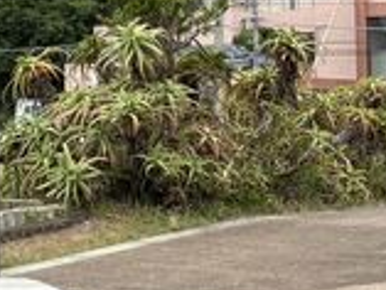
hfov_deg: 13.7
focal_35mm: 135
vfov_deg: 10.9
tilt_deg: +5.6
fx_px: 1507
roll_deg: +0.2
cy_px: -28
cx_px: -195
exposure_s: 1/2985
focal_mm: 5.96
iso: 50
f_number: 1.6
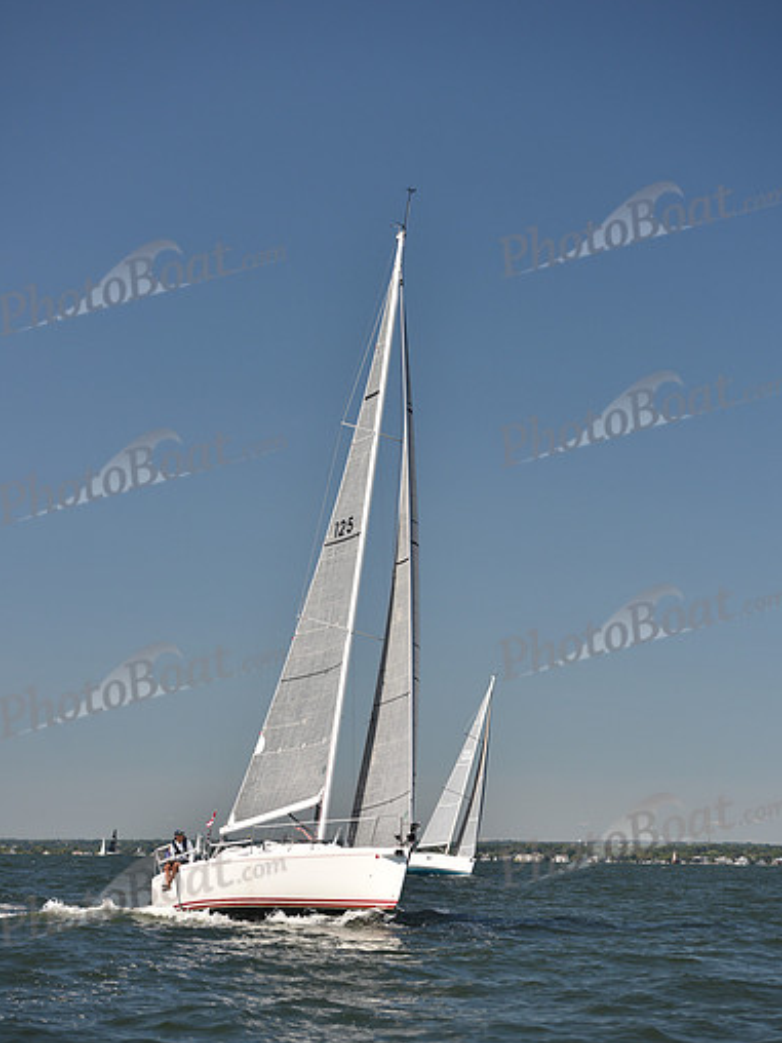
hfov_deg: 16.4
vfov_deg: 21.8
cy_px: 550
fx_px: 2711
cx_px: 393
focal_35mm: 90
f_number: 3.5
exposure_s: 1/1250
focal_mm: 82
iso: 250
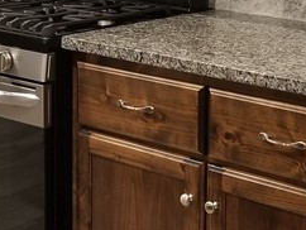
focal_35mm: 110
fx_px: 973
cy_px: -29
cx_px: 176
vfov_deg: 13.2
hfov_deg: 17.9
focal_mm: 4.3
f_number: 1.7
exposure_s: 1/20
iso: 200
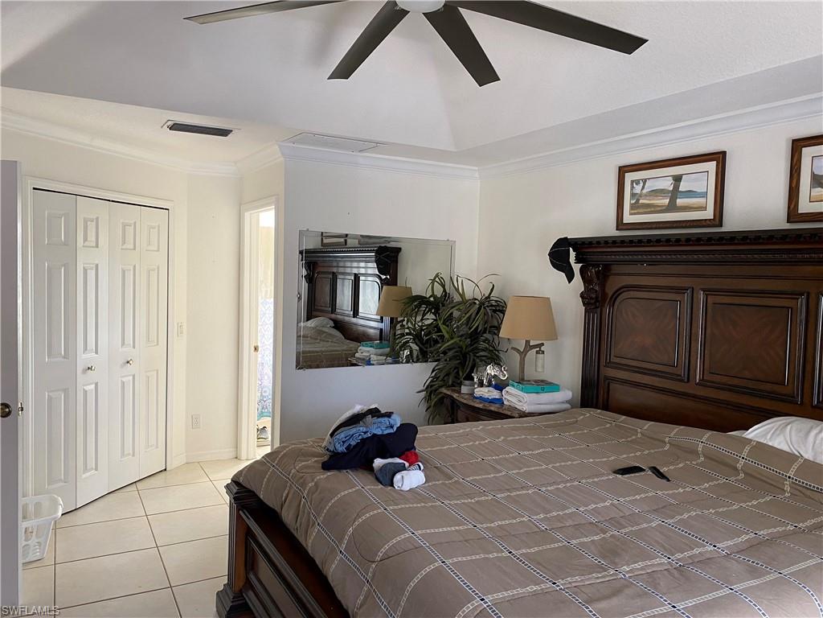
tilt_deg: -2.2
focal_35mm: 26
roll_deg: -2.3
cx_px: 412
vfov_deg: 53.1
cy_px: 309
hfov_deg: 67.3
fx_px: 618
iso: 100
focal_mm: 4.25
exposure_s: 1/60
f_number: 1.8
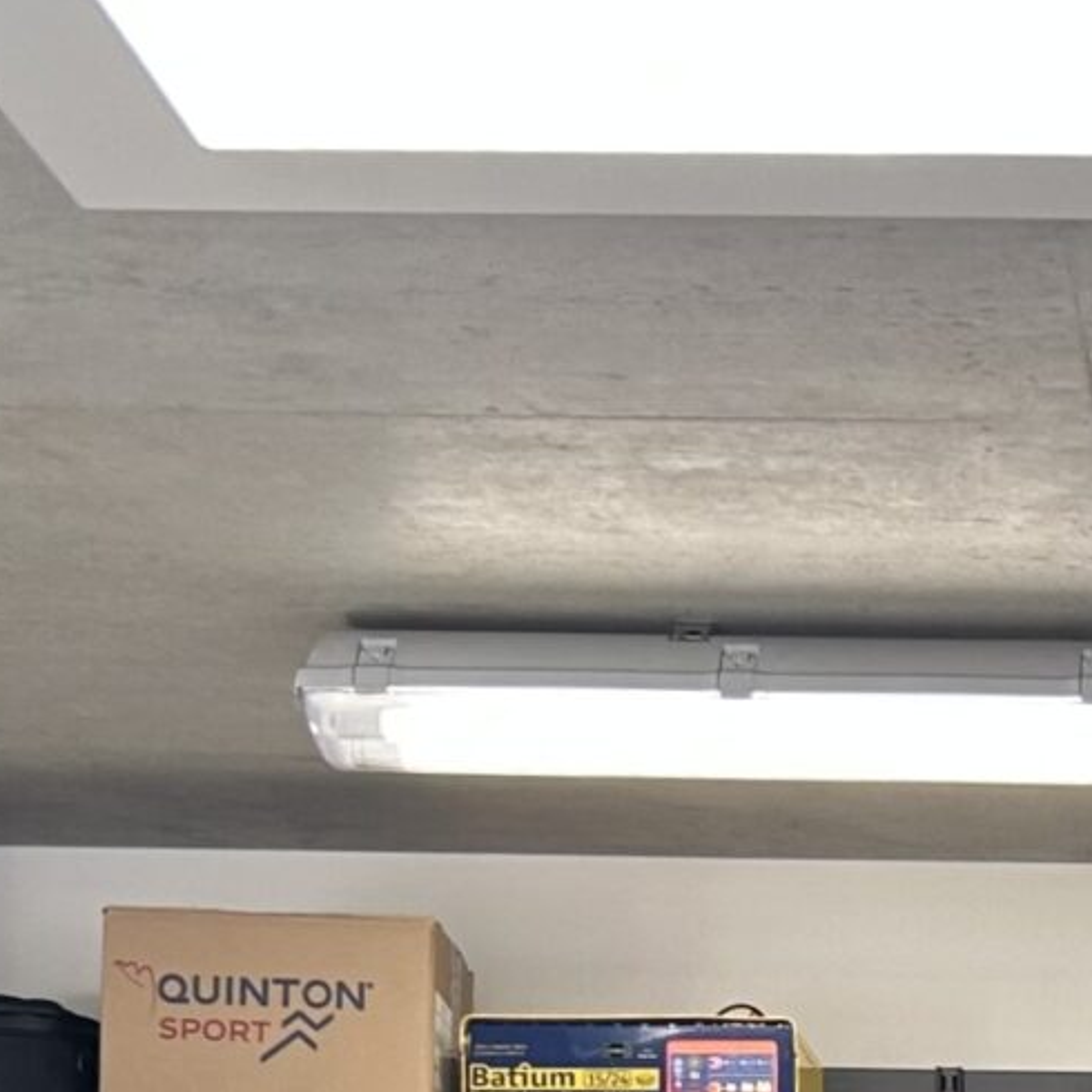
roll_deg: +1.7
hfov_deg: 13.9
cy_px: 2128
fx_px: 4283
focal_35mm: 120
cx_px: 1502
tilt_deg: -4.2
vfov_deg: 12.8
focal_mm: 5.7
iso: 50
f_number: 1.5
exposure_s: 1/100
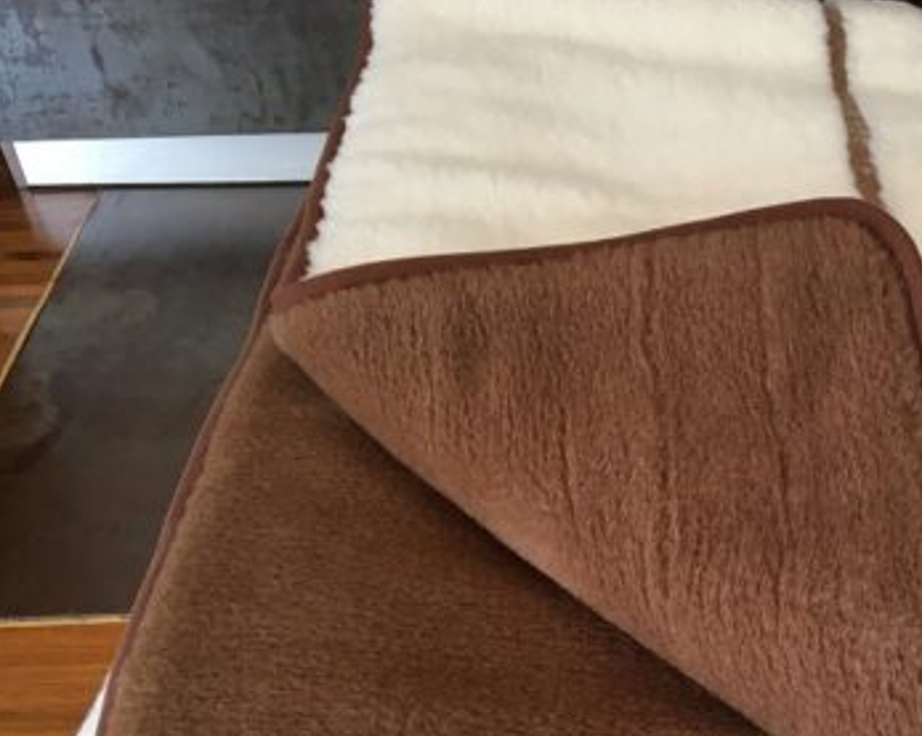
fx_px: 1336
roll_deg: +0.5
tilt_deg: -44.2
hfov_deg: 37.0
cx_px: 709
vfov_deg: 30.2
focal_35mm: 49
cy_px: 566
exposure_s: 1/33
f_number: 2.2
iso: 64
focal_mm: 4.15
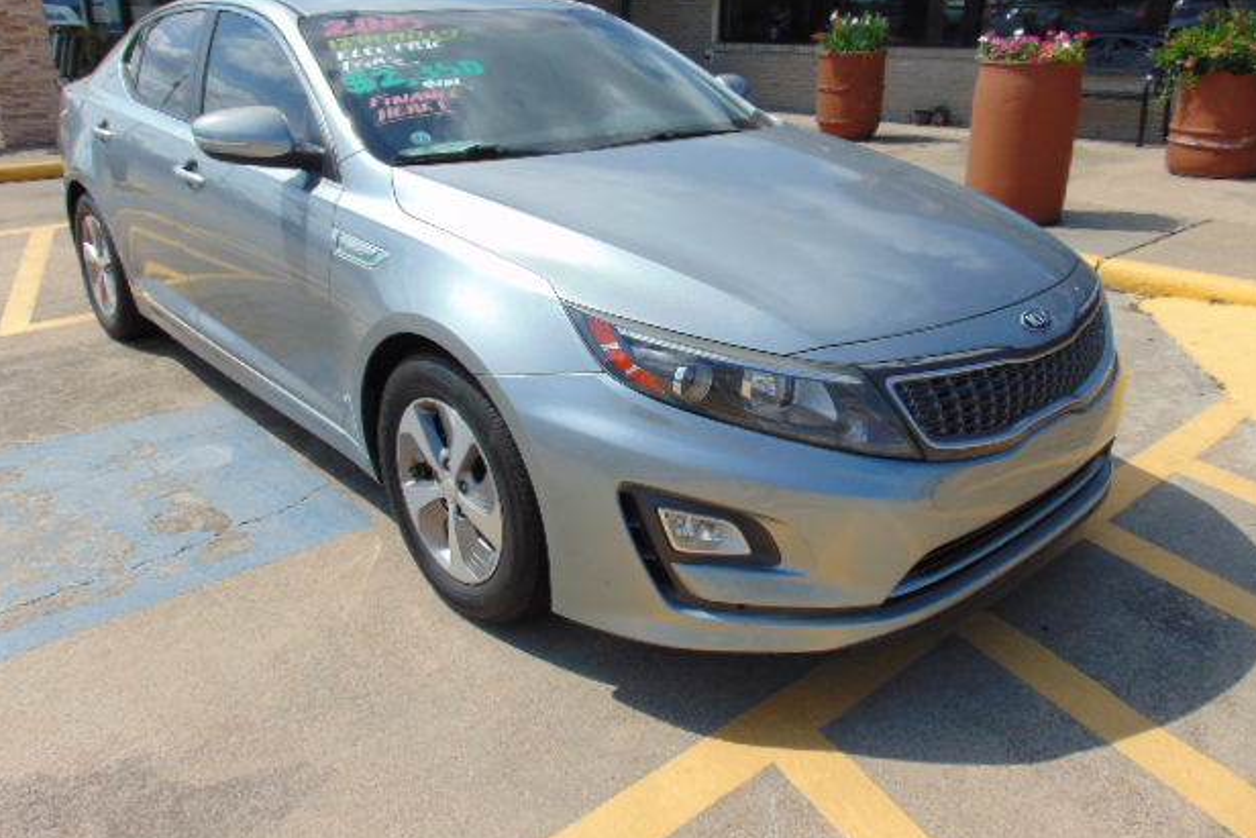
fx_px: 942
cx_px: 614
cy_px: 369
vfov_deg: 47.9
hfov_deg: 67.4
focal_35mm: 27
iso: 80
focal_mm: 4.5
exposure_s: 1/320
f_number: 7.7
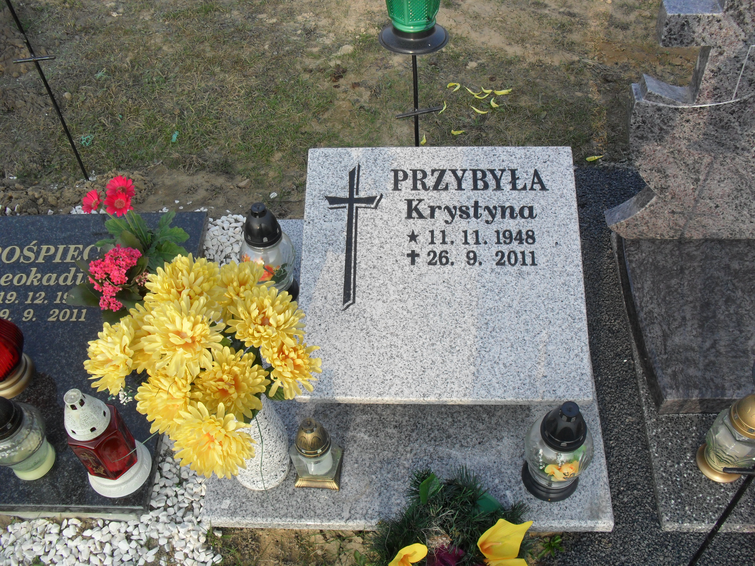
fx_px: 763
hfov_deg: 52.6
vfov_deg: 40.7
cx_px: 378
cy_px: 283
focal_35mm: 35
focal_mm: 6.3
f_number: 3.2
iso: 100
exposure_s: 1/350
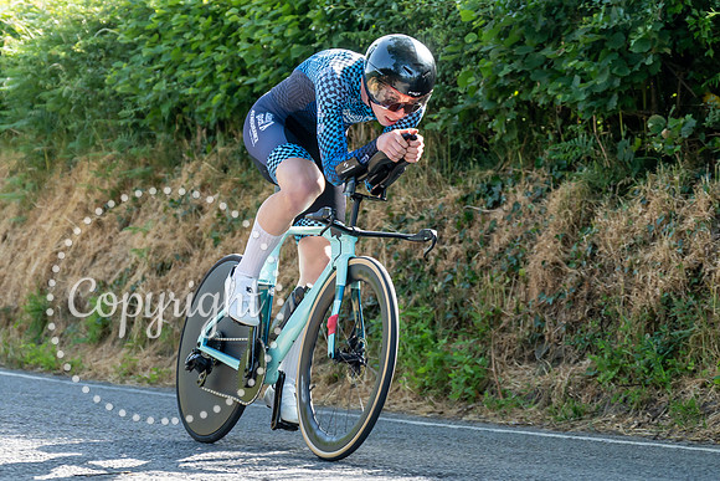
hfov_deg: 12.3
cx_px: 375
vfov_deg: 8.2
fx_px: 3343
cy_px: 299
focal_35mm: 167
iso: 640
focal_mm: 98
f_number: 4
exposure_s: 1/1000
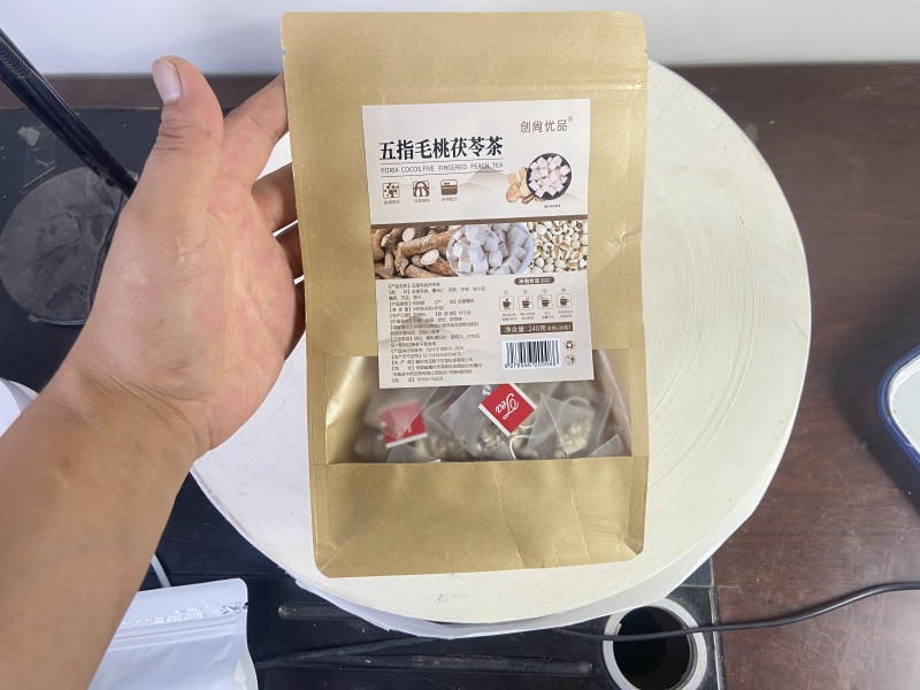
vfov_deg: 53.1
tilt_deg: -71.0
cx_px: 460
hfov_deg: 67.3
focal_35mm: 26
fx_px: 691
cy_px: 345
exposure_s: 1/50
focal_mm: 4.25
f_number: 1.8
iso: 80
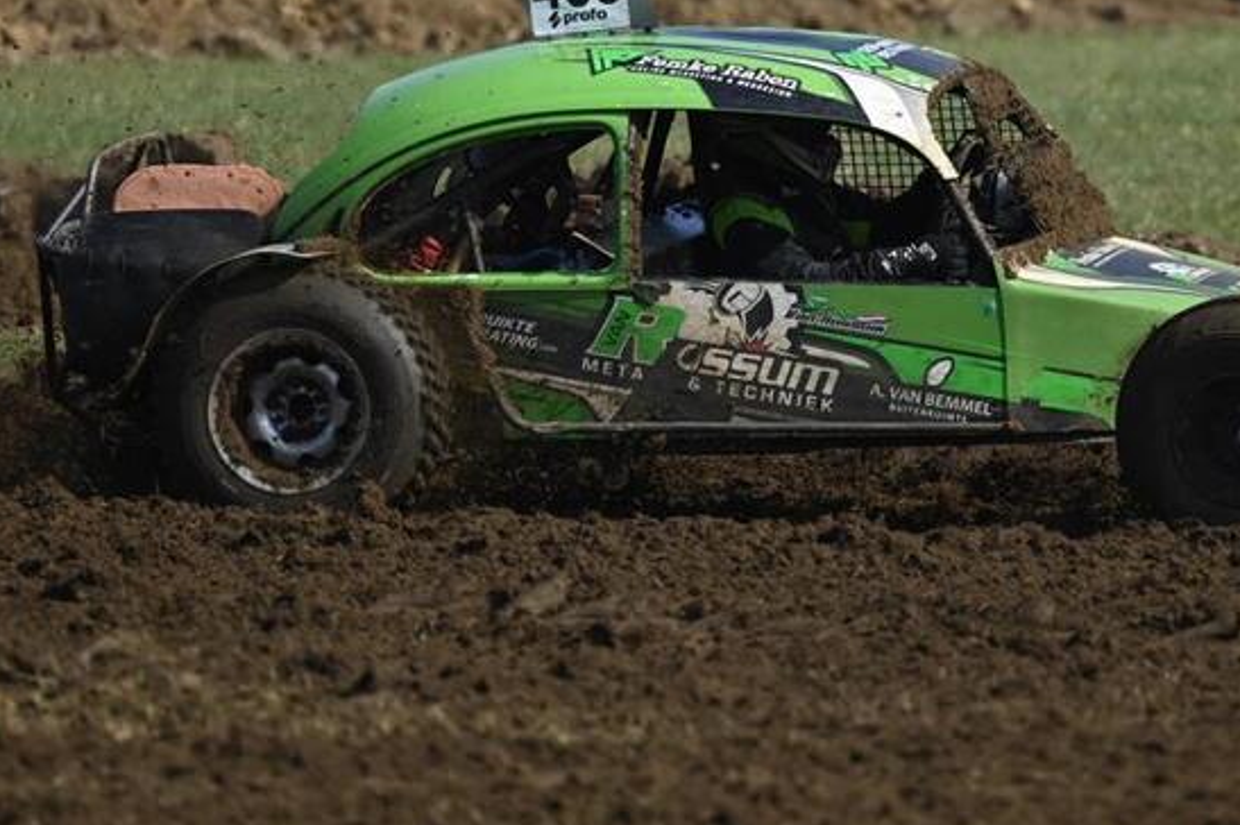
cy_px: 253
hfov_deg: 2.8
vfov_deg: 1.9
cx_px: 812
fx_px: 24956
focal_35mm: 725
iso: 400
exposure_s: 1/2000
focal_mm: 400
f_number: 5.6
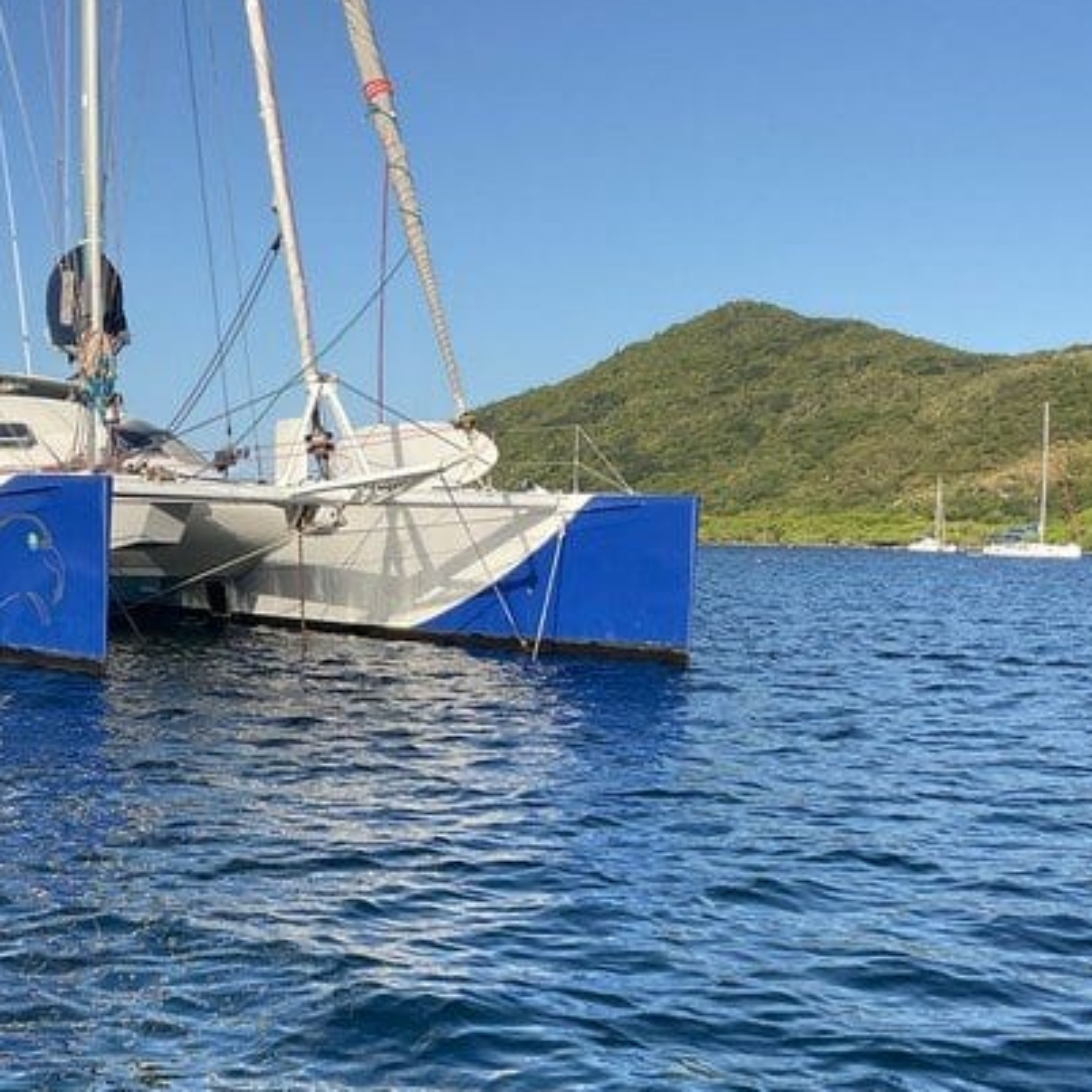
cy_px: 755
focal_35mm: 51
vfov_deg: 33.0
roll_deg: -0.9
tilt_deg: -5.9
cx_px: 302
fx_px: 1820
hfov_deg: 32.9
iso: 16
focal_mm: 3
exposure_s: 1/1848
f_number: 1.8
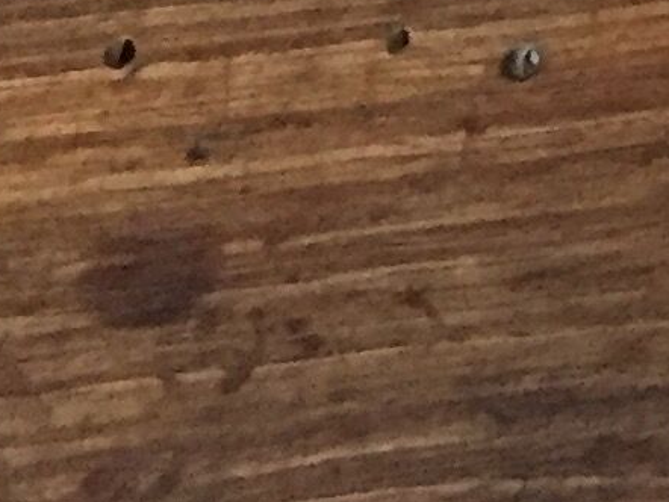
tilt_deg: -53.4
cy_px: -1341
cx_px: 2110
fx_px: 4138
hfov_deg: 7.8
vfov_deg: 6.1
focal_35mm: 214
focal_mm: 4.15
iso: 250
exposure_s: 1/25
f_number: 2.2
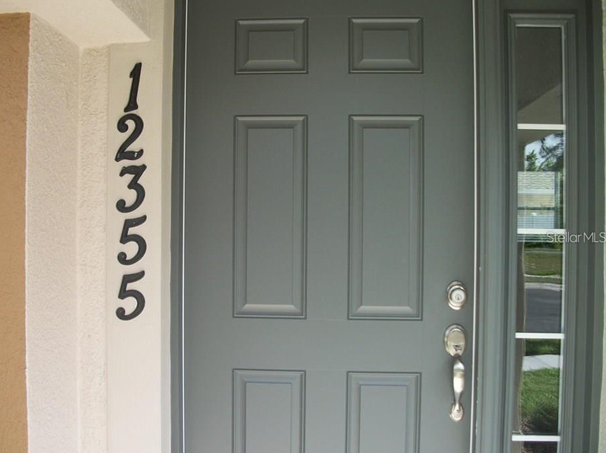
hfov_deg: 51.3
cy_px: 237
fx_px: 629
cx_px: 268
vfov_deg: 39.6
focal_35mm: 36
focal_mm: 5.7
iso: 80
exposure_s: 1/320
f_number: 2.9
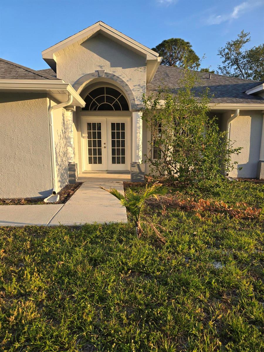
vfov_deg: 73.9
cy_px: 176
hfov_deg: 58.9
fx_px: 234
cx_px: 132
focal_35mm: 23
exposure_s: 1/207
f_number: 1.7
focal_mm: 6.3
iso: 12
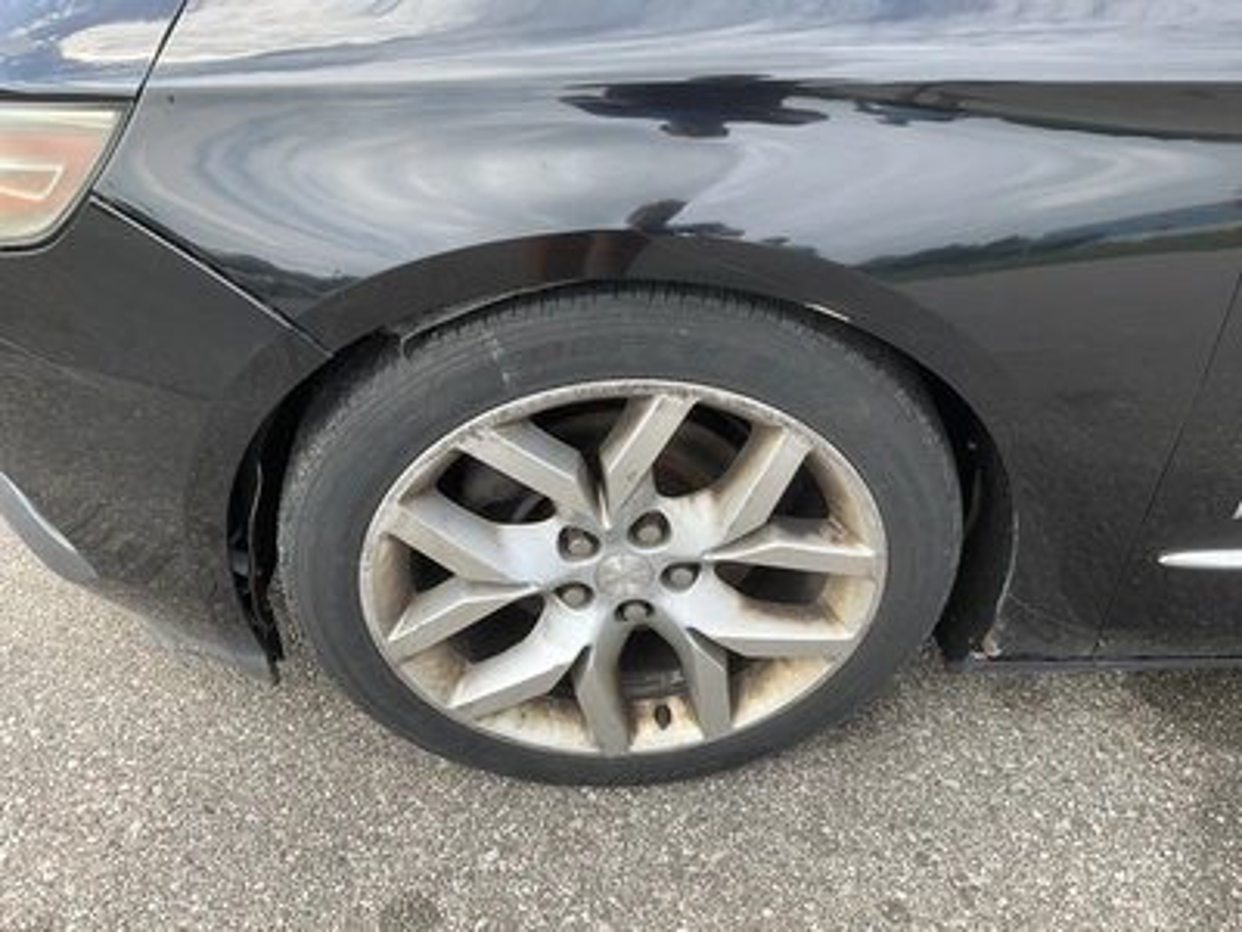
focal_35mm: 29
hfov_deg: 61.7
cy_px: 466
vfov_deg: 48.2
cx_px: 621
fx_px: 1041
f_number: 1.8
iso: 25
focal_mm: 3
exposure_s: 1/372
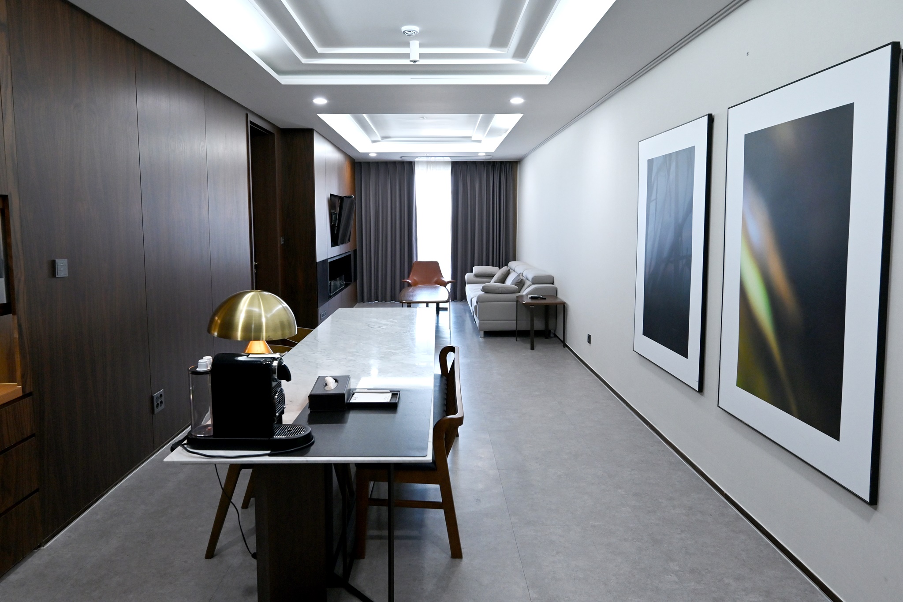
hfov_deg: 79.9
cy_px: 301
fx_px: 539
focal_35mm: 22
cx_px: 452
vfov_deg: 58.3
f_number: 7.1
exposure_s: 1/125
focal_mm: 21.5
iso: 2000
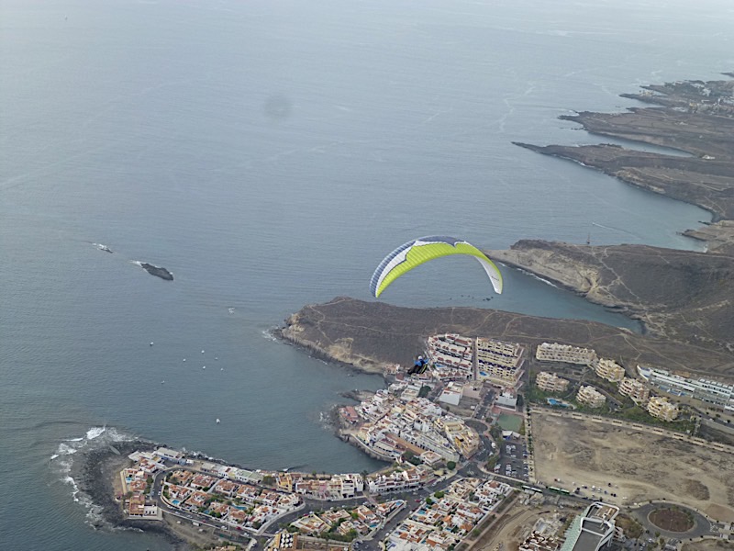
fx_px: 1103
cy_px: 276
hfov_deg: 36.8
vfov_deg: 28.0
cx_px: 367
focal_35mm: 52
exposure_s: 1/400
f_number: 4.1
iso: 100
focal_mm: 9.2
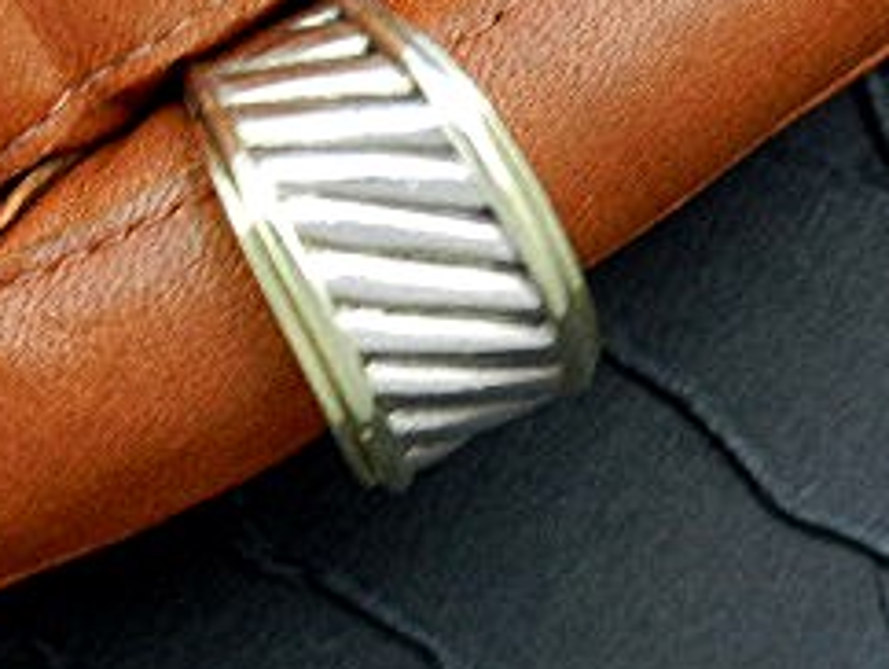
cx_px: 360
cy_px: 279
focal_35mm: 156
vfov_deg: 9.5
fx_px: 4010
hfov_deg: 12.6
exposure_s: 1/3
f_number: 4
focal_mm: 10.6
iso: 200
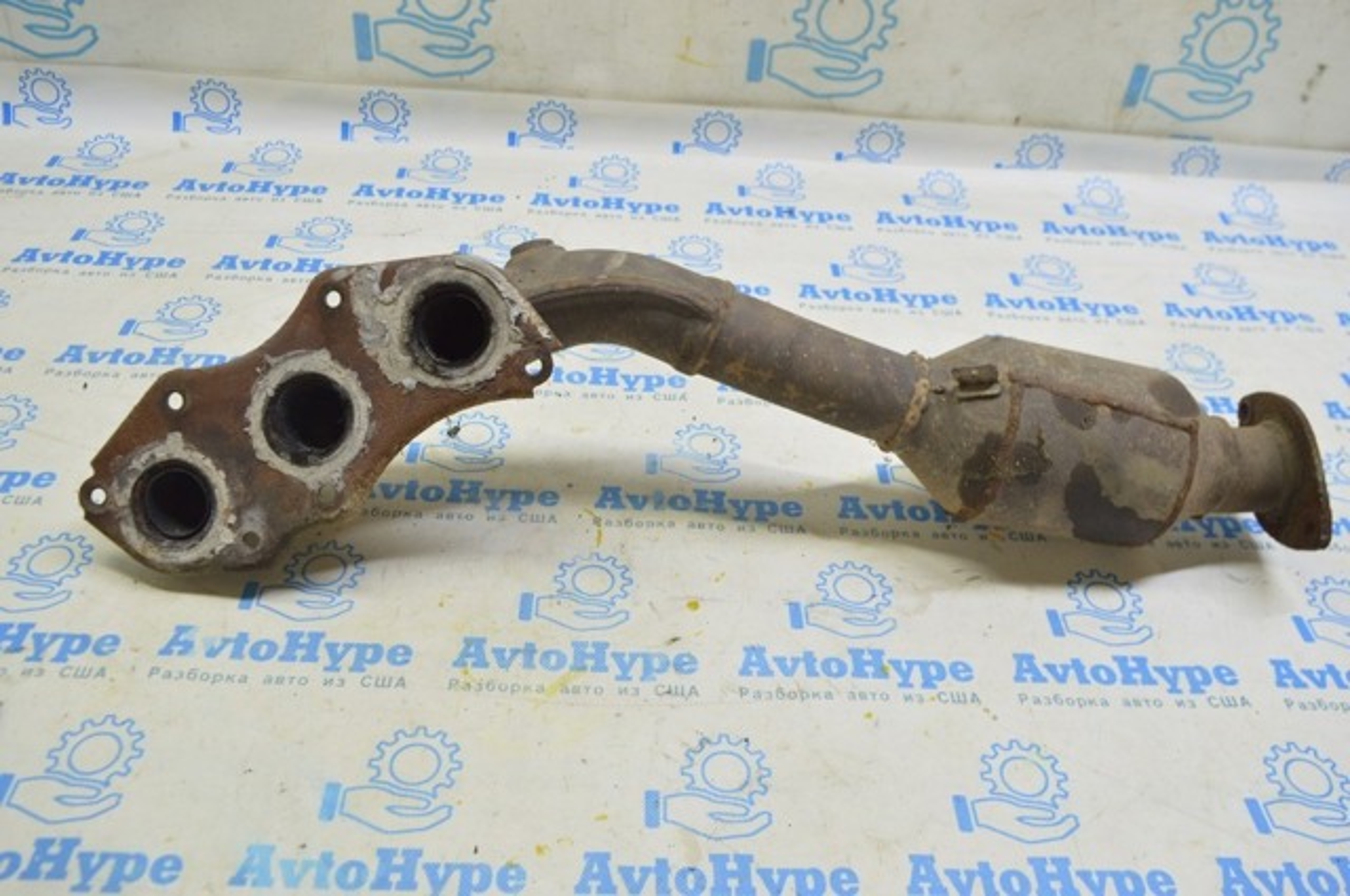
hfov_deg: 59.6
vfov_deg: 41.6
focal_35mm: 32
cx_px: 675
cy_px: 448
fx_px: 1180
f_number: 5.6
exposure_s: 1/20
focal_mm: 21
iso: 400
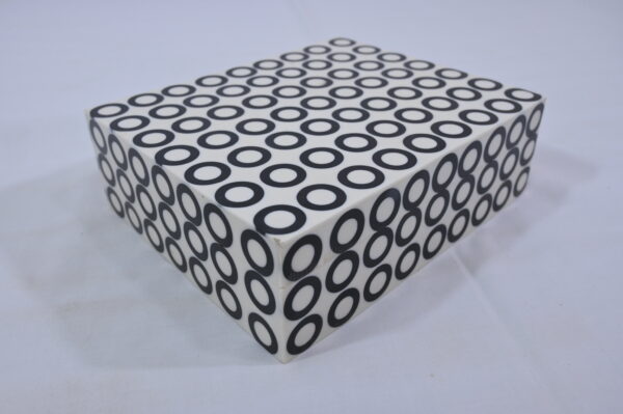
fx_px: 545
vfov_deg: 41.6
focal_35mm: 32
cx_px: 312
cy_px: 207
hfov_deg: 59.5
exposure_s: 1/125
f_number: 7.1
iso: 500
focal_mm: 31.5
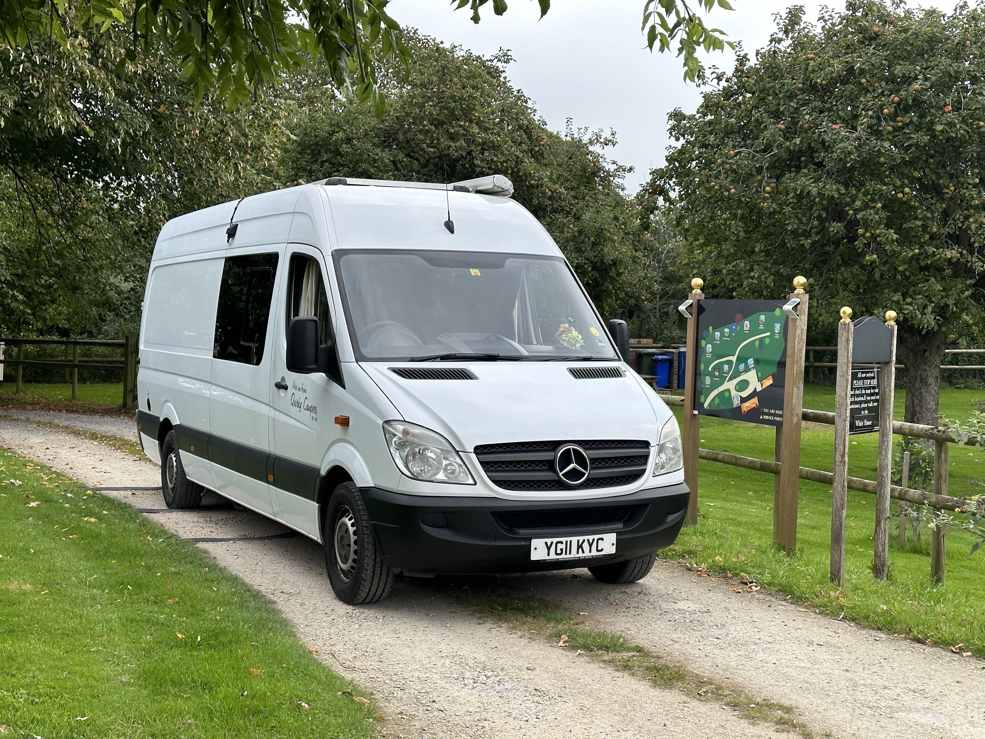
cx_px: 492
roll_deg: -1.1
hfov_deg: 39.7
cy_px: 370
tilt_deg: -1.9
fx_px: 1366
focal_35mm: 48
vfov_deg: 30.3
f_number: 1.78
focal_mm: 6.86
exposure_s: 1/1242
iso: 64
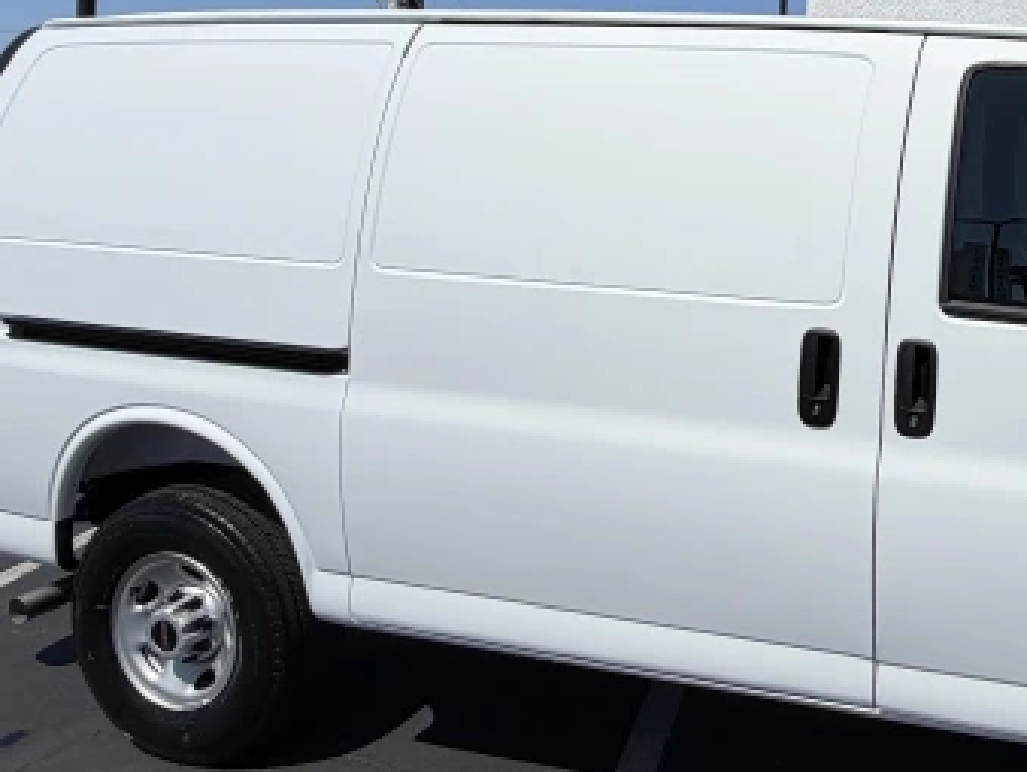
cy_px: 188
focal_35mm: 33
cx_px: 1018
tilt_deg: +0.2
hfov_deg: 46.6
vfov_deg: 41.7
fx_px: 980
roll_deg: -1.6
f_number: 2.2
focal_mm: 2.22
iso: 20
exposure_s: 1/2165
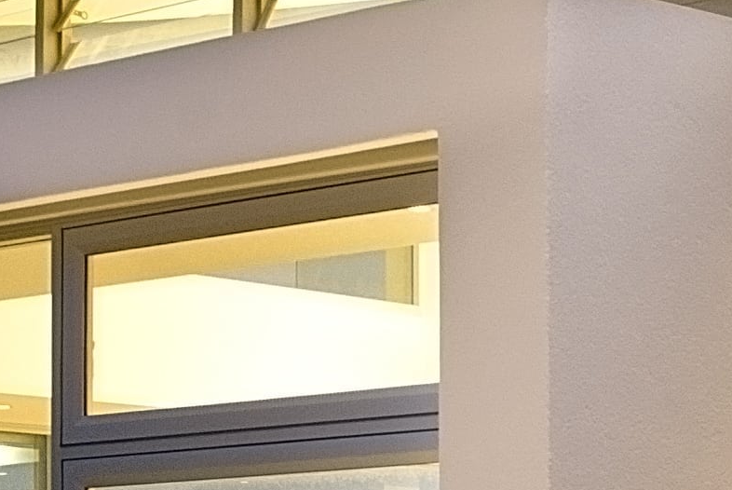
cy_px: 623
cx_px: 711
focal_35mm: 133
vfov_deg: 10.1
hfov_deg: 15.2
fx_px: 2707
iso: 400
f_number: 11
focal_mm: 18
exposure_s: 3
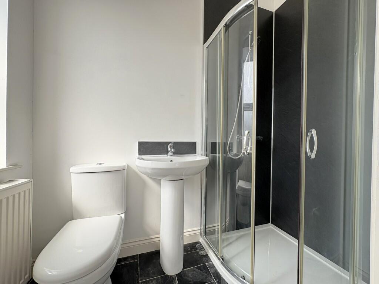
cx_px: 190
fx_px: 153
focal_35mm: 14
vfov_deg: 85.7
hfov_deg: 102.1
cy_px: 142
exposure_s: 1/108
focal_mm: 2.22
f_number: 2.2
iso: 64
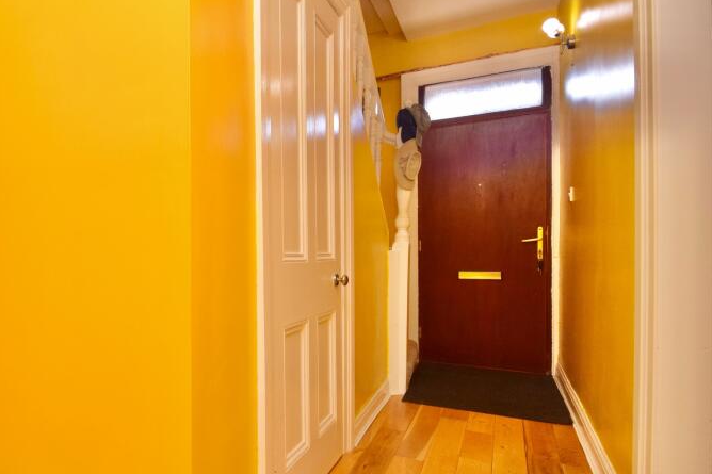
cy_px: 258
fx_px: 455
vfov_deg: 55.0
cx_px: 184
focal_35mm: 23
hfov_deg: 71.3
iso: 800
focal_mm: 10
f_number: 6.3
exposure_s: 1/60
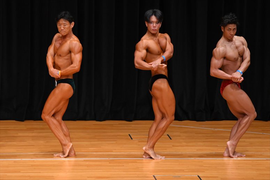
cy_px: 90
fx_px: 2024
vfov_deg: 5.1
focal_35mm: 270
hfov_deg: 7.6
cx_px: 135
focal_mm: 180
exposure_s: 1/400
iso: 3200
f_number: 5.6
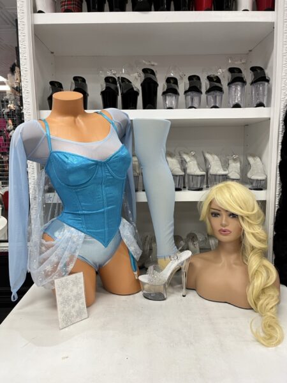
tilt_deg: -8.3
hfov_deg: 53.1
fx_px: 287
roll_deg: -0.9
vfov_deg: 67.3
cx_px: 144
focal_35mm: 26
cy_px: 192
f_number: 1.6
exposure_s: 1/60
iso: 125
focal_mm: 5.1
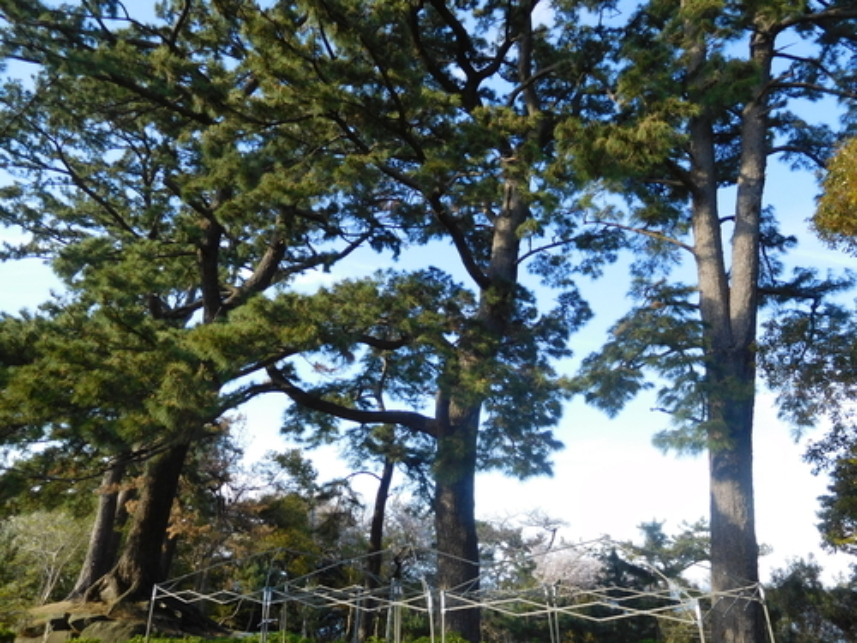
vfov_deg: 54.9
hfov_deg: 69.4
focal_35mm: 25
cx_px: 428
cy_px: 322
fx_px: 619
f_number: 3.4
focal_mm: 4.5
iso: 125
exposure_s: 1/320
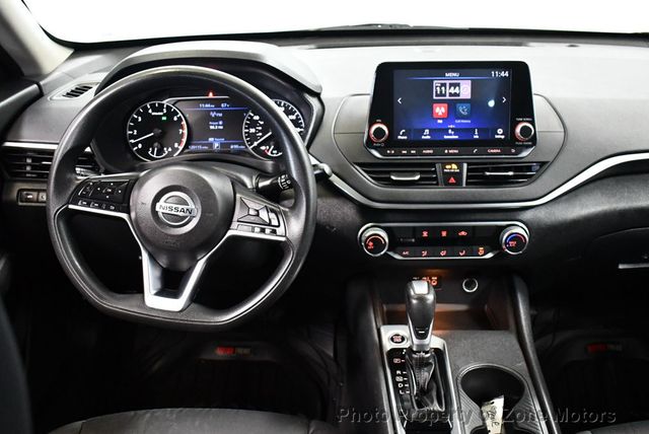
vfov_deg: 33.5
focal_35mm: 40
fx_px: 722
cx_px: 324
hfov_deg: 48.4
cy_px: 217
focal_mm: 20
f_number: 3.5
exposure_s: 1/60
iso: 5600
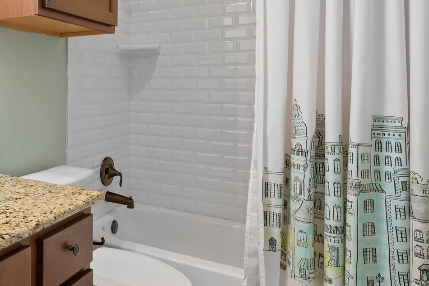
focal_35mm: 33
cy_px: 85
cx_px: 46
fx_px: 395
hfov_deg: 50.8
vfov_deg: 39.1
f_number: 8
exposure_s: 1.3
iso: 250
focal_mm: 14.5
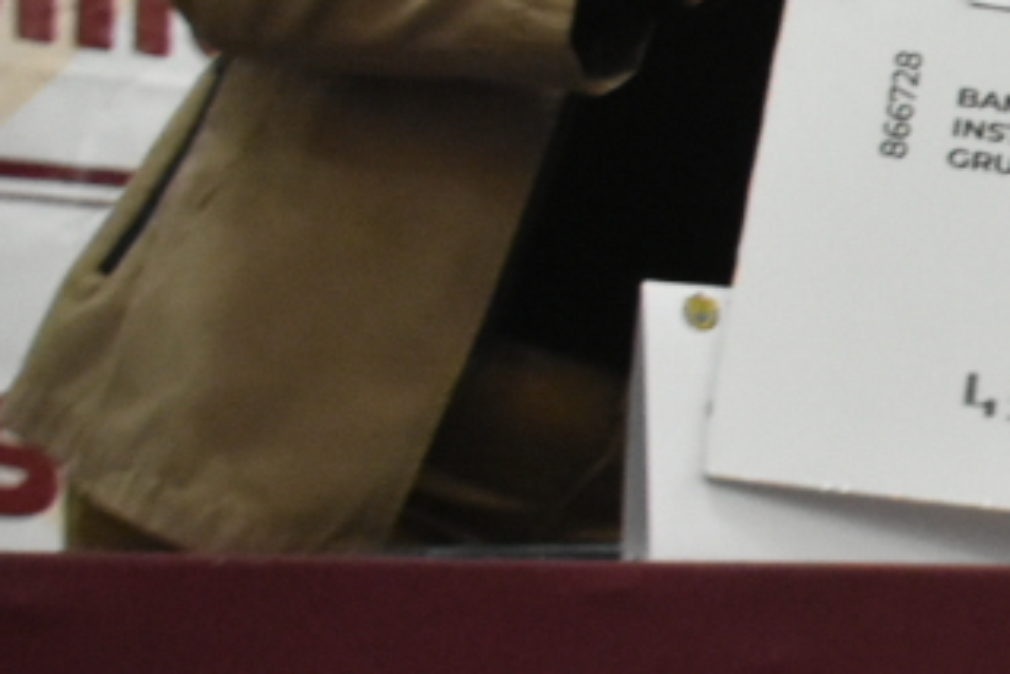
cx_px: 2121
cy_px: 452
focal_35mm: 137
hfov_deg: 12.8
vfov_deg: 10.0
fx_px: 3845
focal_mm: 18
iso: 2500
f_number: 3.5
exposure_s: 1/125
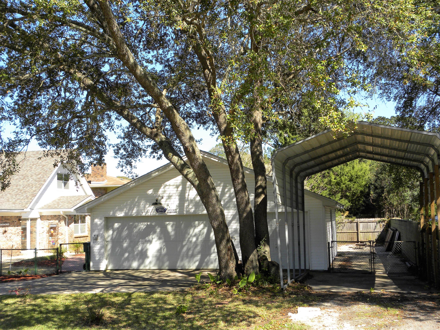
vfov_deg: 31.5
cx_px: 220
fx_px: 585
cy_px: 165
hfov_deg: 41.2
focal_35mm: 46
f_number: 4.5
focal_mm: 8.2
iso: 64
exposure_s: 1/190
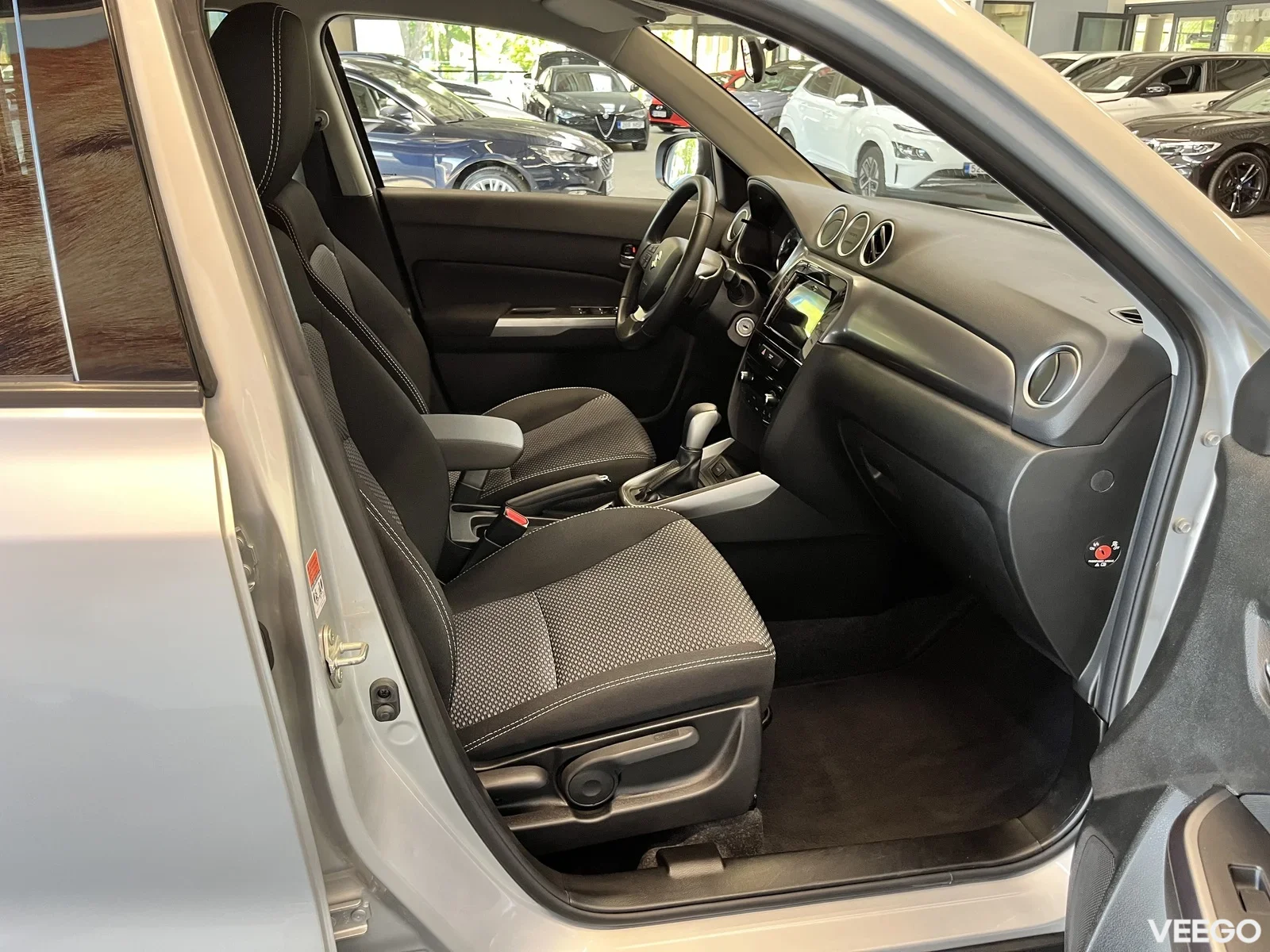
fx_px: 954
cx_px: 635
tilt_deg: -23.4
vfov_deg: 53.1
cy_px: 476
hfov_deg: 67.3
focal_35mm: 26
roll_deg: -0.4
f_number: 1.6
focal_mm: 5.1
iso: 200
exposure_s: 1/60
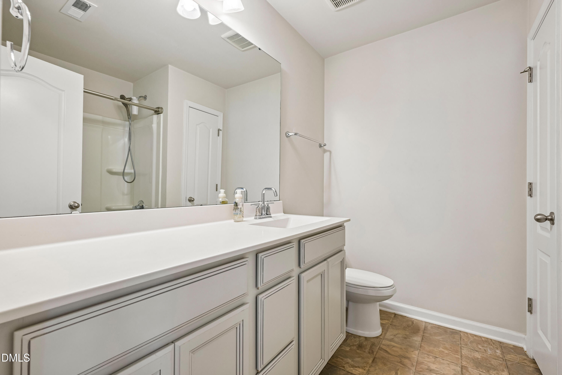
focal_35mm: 16
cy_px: 188
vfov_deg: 73.7
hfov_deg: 96.7
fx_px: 250
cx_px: 281
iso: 360
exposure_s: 1/15
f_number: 8
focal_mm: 16
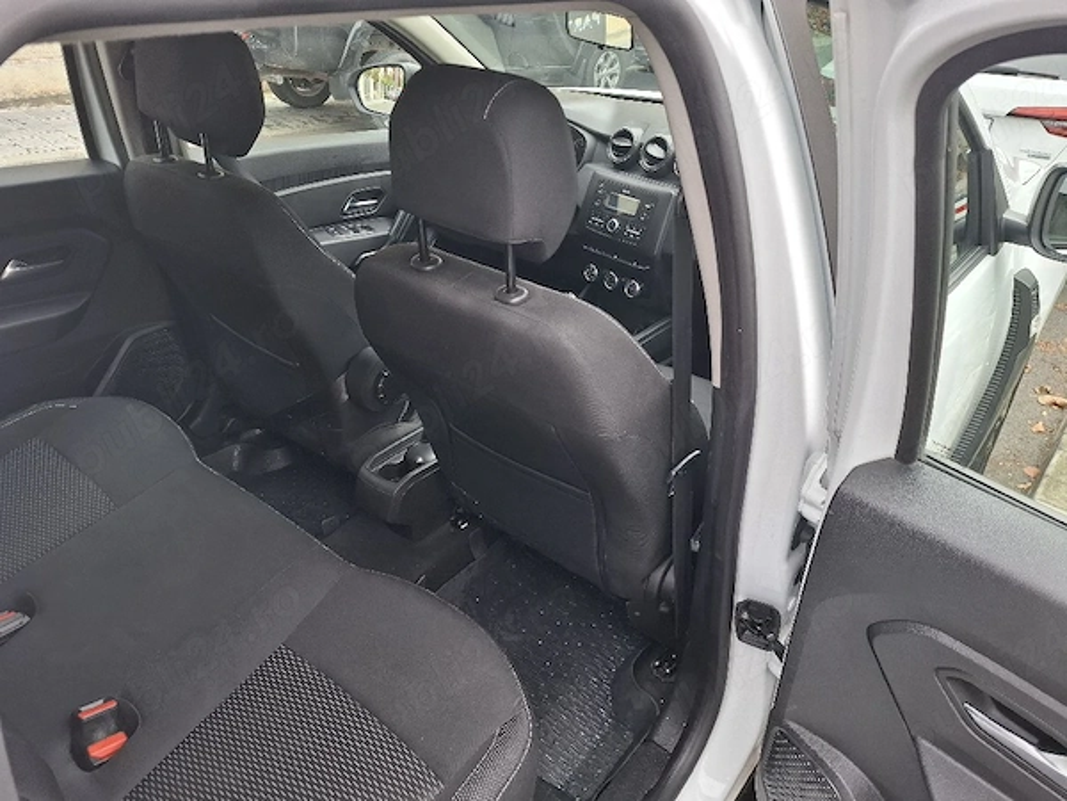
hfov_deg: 73.9
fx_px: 709
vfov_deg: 58.9
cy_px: 400
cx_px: 534
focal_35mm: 23
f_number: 1.8
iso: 50
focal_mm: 5.54
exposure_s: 1/100
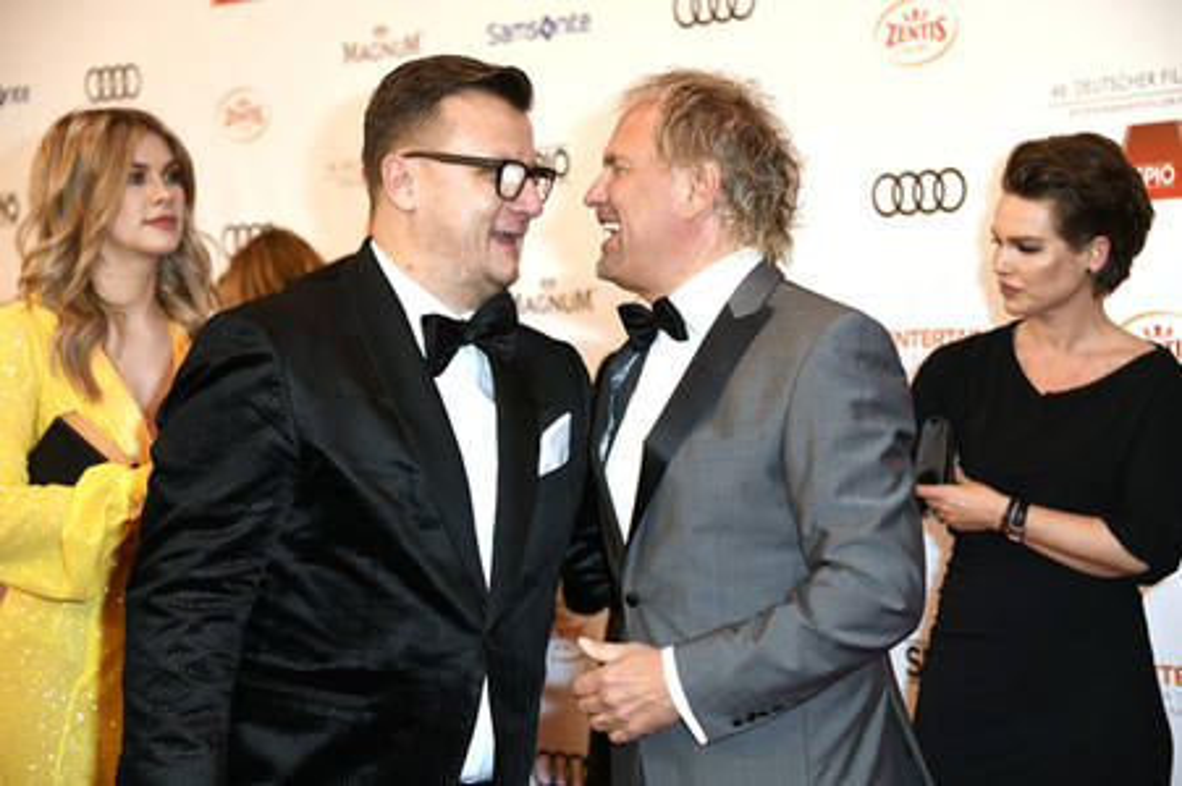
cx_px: 591
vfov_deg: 13.9
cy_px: 393
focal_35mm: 98
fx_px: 3215
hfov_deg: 20.8
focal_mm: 98
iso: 250
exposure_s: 1/125
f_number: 6.3
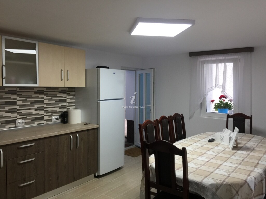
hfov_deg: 61.7
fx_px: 223
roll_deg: -2.1
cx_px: 133
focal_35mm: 29
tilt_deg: -2.5
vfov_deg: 48.2
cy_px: 100
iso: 50
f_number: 2.2
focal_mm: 4.15
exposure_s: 1/33
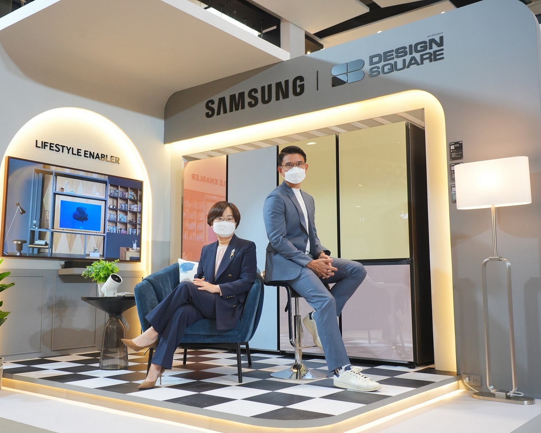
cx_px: 248
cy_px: 217
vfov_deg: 43.4
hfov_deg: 52.8
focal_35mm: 34
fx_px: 544
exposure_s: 1/100
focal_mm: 30
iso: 1250
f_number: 5
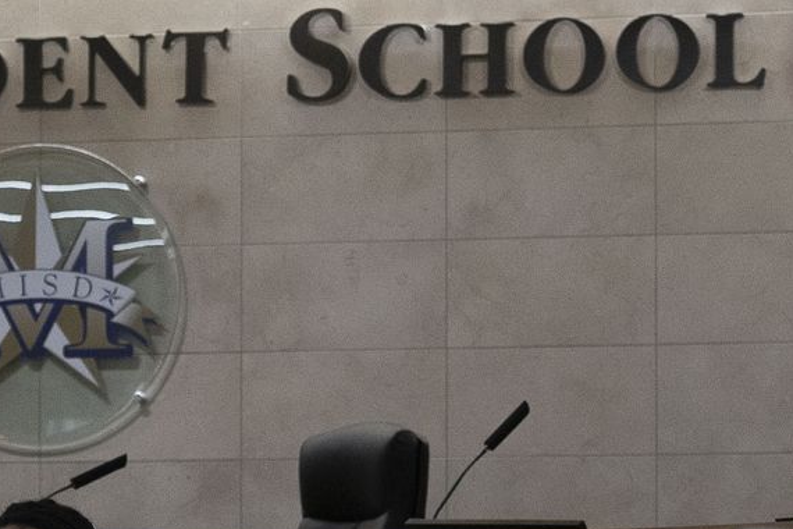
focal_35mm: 304
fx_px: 6696
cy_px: 271
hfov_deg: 6.8
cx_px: 164
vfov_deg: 4.5
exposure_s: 1/250
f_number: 2.8
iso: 1250
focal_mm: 80
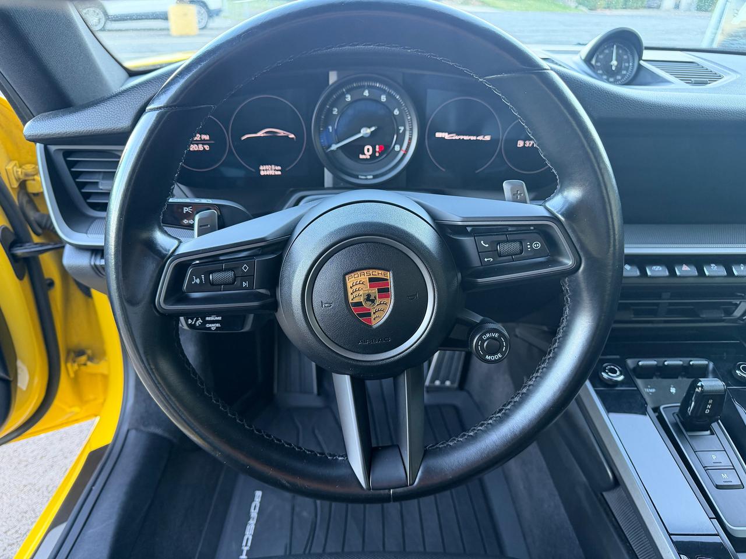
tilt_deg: -27.3
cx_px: 373
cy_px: 280
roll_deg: -1.2
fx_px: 517
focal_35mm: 24
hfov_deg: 71.6
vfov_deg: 56.8
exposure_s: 1/60
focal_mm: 6.76
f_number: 1.78
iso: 320
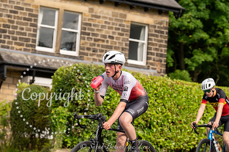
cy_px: 76
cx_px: 114
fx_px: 681
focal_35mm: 107
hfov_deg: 19.1
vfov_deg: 12.8
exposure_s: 1/640
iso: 250
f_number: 4.5
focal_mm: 107
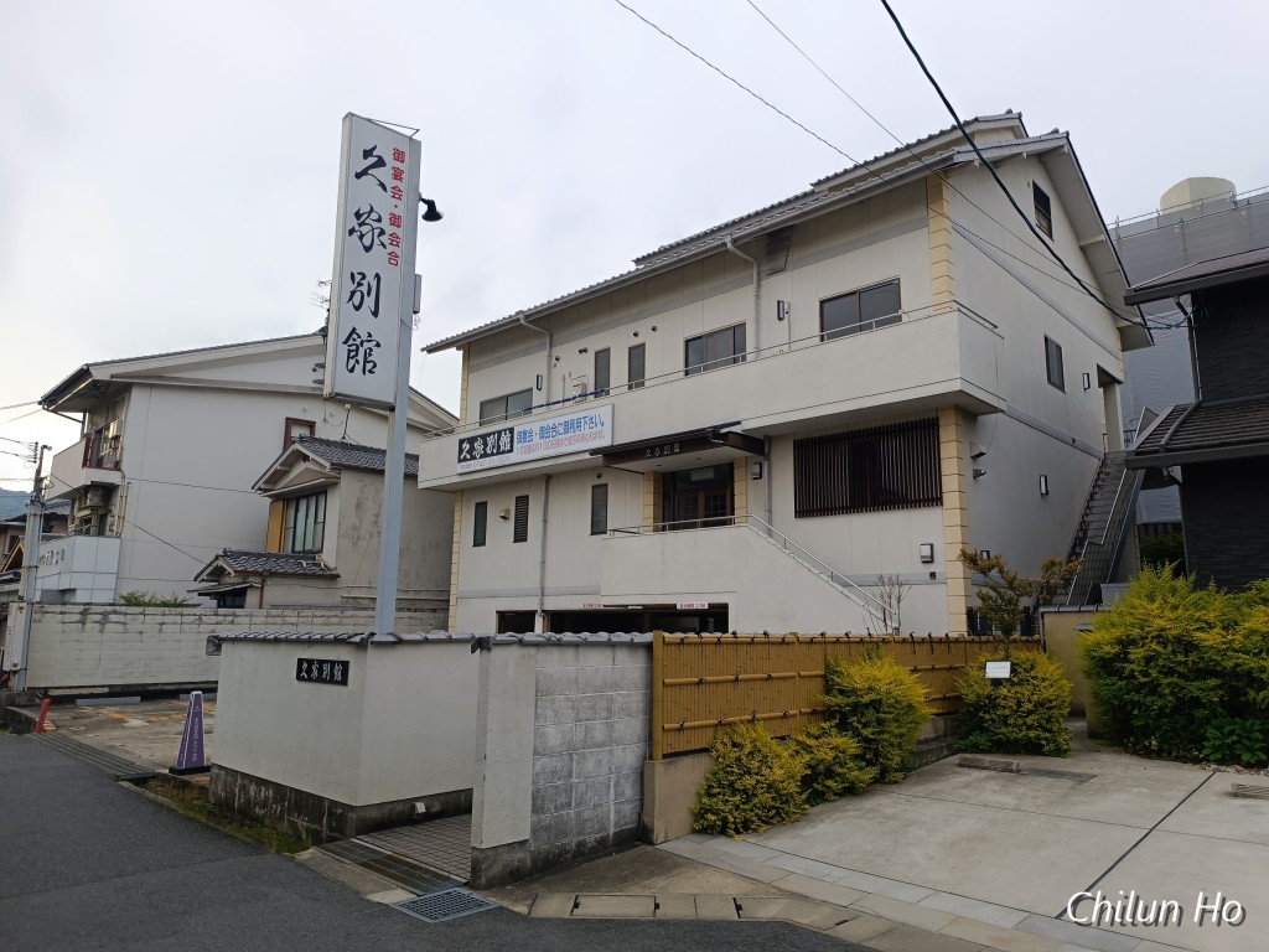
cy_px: 476
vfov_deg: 56.8
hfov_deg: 71.6
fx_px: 880
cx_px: 634
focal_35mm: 24
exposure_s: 1/127
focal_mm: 6.14
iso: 50
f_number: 1.65
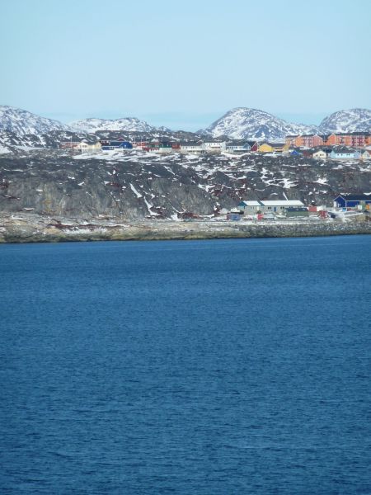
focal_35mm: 300
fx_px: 4287
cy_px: 248
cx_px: 186
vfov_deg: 6.6
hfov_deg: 5.0
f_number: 5.6
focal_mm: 49.2
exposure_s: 1/640
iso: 80
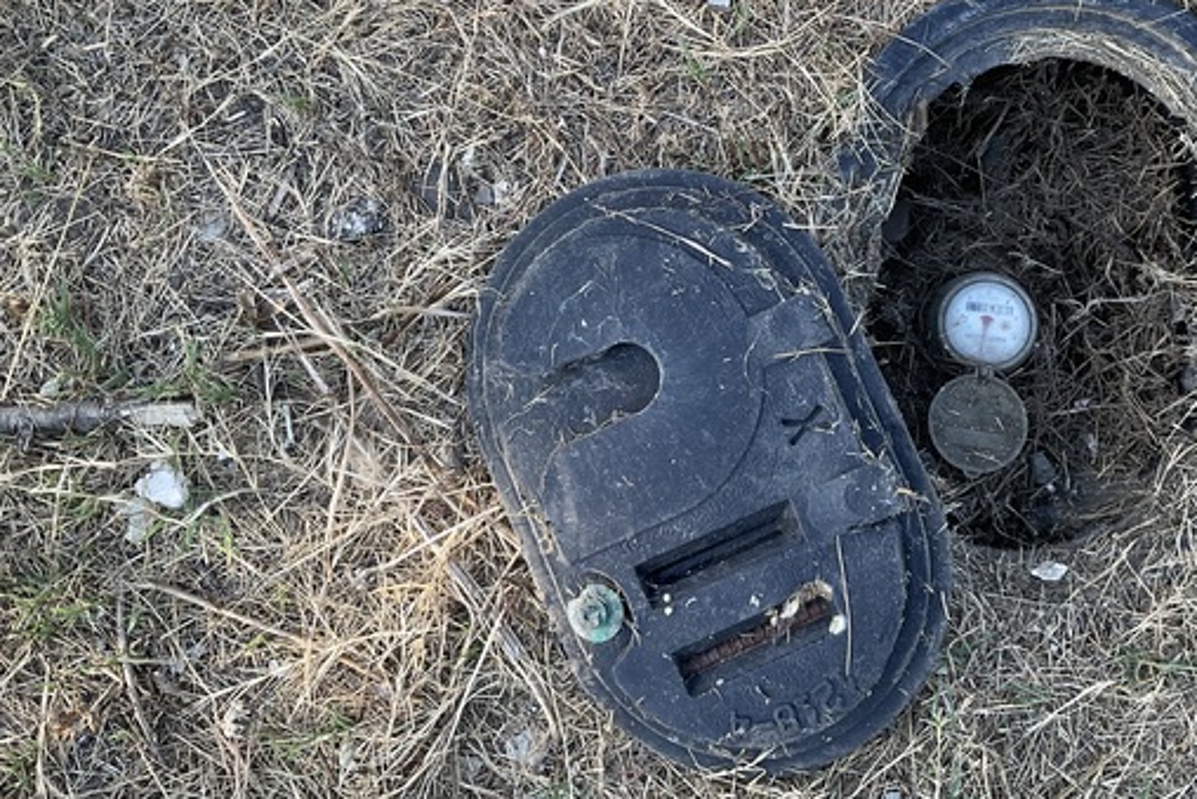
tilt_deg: -76.5
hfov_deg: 50.3
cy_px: 250
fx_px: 1264
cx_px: 735
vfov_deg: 34.7
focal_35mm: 38
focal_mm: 3
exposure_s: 1/144
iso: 16
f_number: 1.8
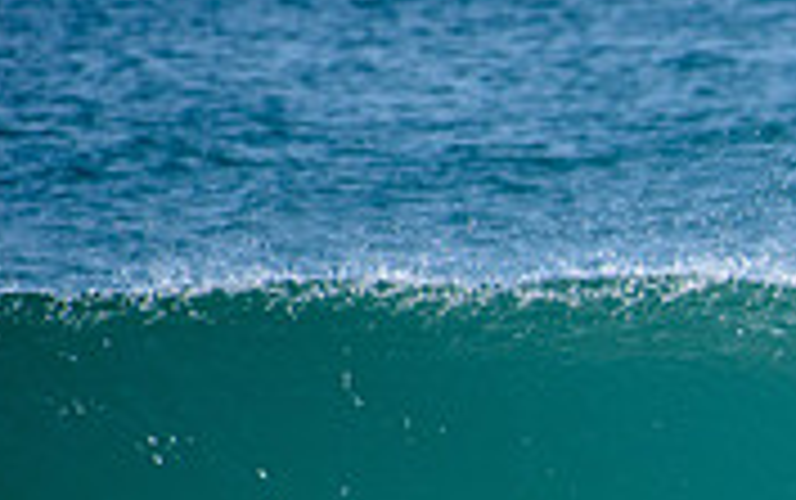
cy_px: 583
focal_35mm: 1669
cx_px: 1273
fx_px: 36241
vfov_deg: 0.8
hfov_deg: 1.3
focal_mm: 500
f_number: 5.6
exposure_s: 1/2000
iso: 160
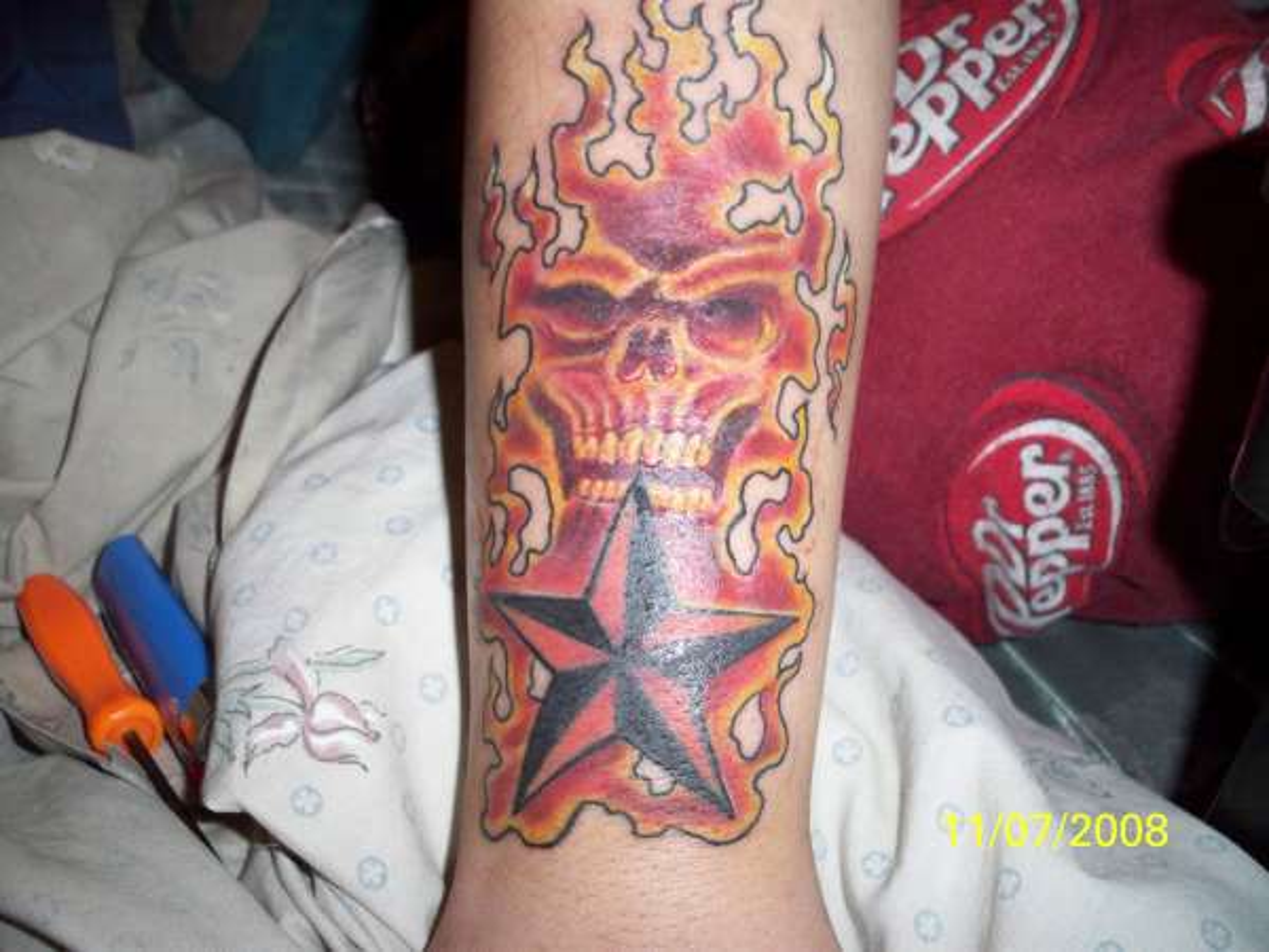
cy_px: 476
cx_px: 634
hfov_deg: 50.1
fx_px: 1356
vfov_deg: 38.7
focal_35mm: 37
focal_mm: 7.9
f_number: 3.4
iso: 200
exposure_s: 1/30
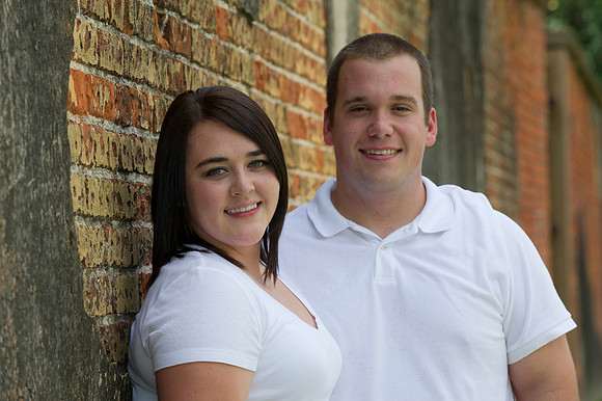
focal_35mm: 170
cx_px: 301
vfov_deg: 8.1
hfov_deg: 12.1
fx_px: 2841
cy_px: 200
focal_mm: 170
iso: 200
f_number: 7.1
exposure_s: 1/125
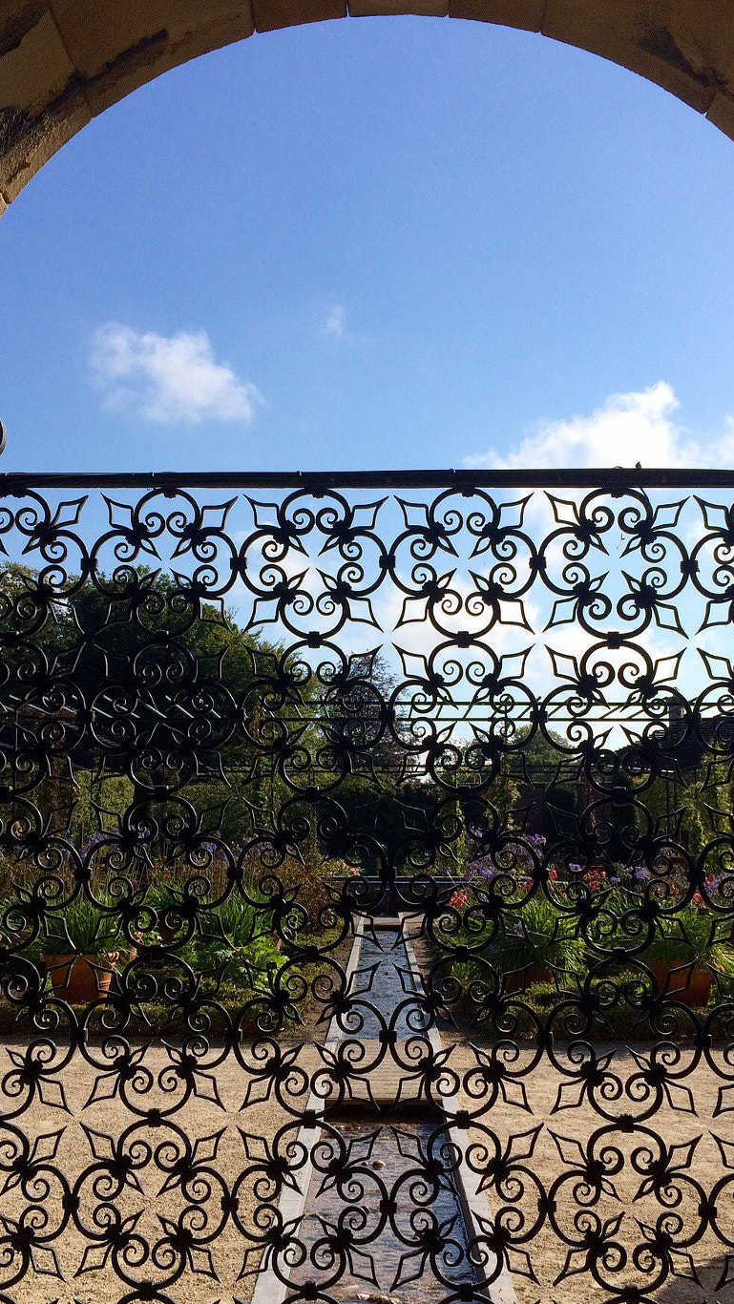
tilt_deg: +4.5
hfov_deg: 32.0
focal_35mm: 37
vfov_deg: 53.9
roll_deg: -0.7
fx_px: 1279
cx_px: 358
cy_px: 719
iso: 32
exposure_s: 1/2933
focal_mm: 4.15
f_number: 2.2
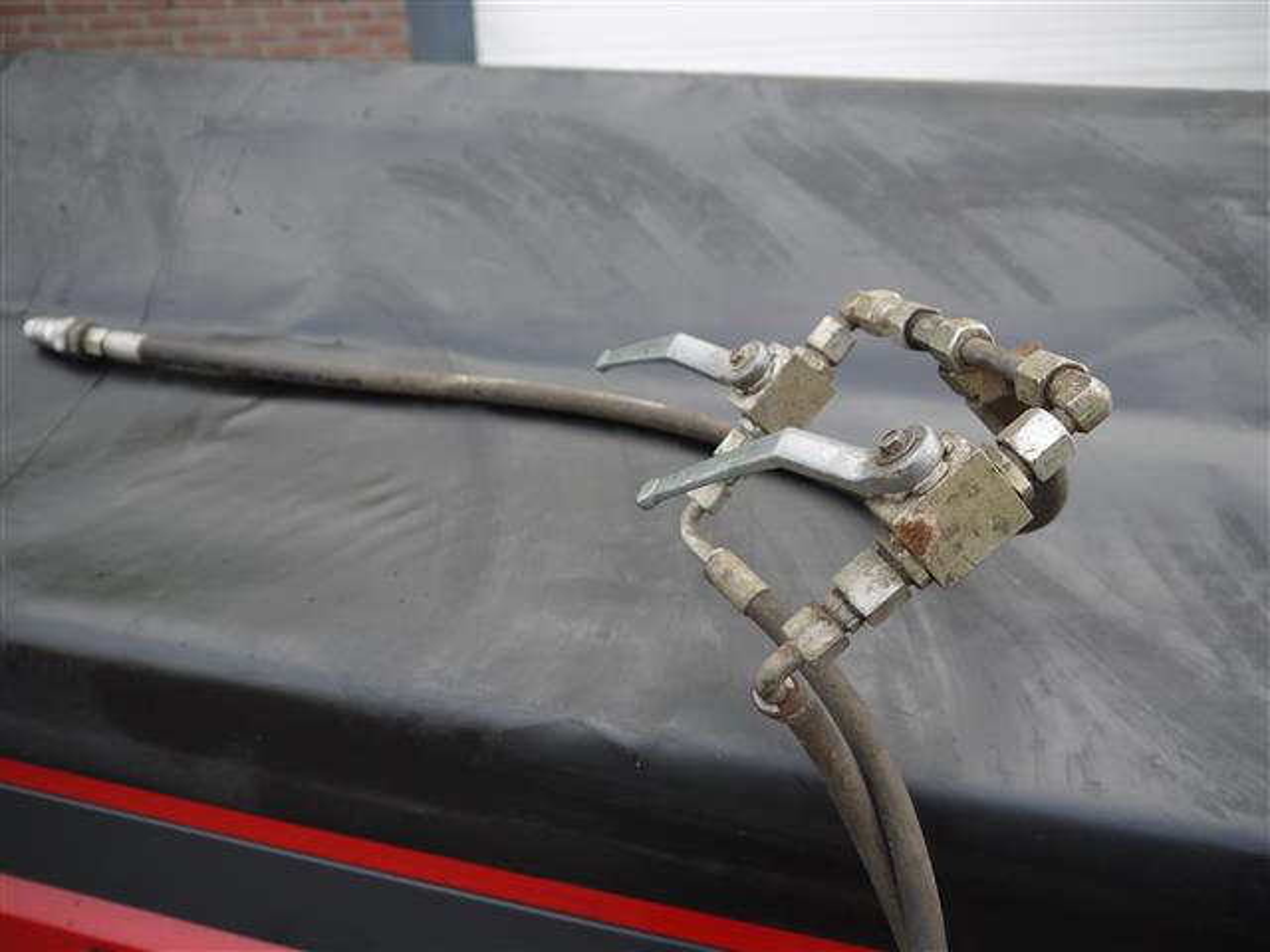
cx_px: 635
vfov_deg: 46.8
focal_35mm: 30
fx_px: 1101
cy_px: 476
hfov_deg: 60.0
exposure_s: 1/100
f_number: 3.5
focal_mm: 15
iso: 100
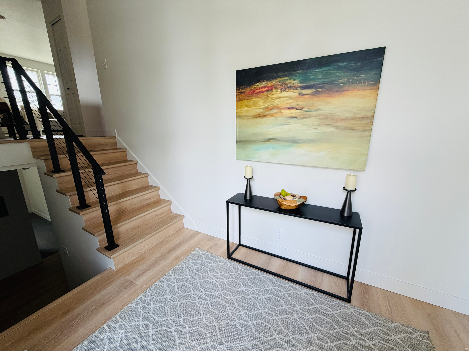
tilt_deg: -13.0
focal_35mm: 14
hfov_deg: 102.1
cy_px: 176
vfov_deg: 85.7
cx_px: 234
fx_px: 190
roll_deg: +1.0
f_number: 2.2
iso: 80
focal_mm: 2.22
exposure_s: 1/121
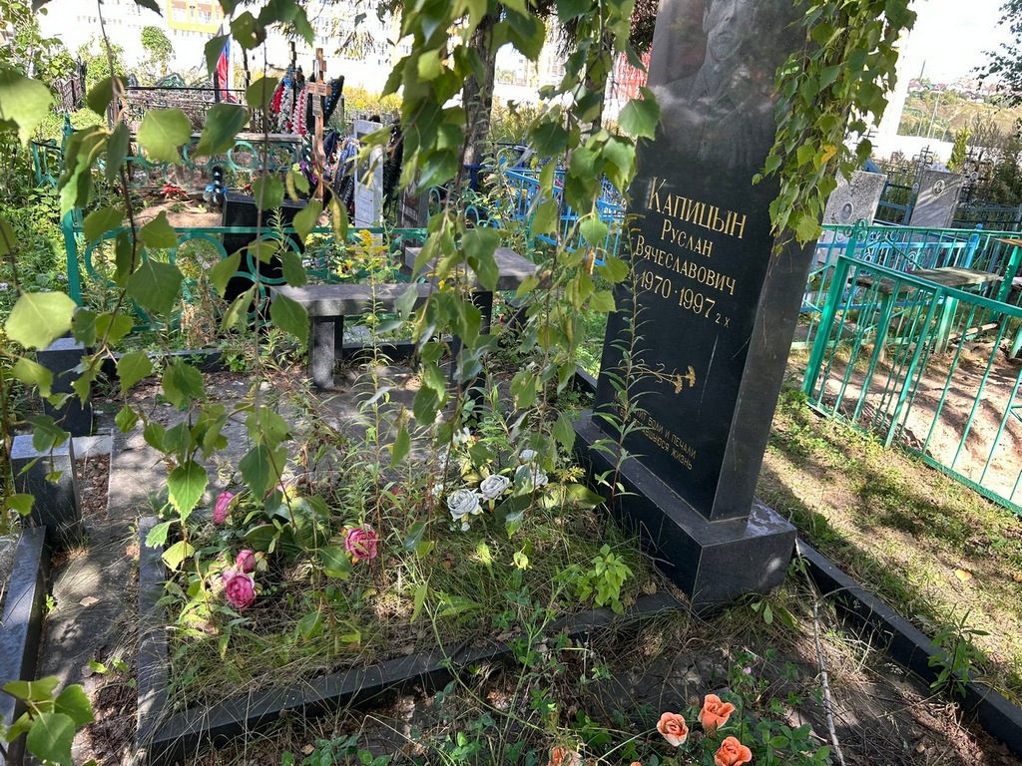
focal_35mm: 26
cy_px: 383
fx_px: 768
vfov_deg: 53.1
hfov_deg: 67.3
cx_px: 511
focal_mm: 5.7
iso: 40
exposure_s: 1/265
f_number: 1.5
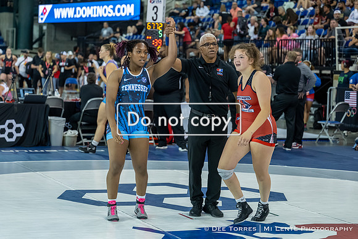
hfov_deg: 23.0
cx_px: 141
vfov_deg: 15.5
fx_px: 877
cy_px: 105
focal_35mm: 88
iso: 2500
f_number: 2.8
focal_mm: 70
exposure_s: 1/800
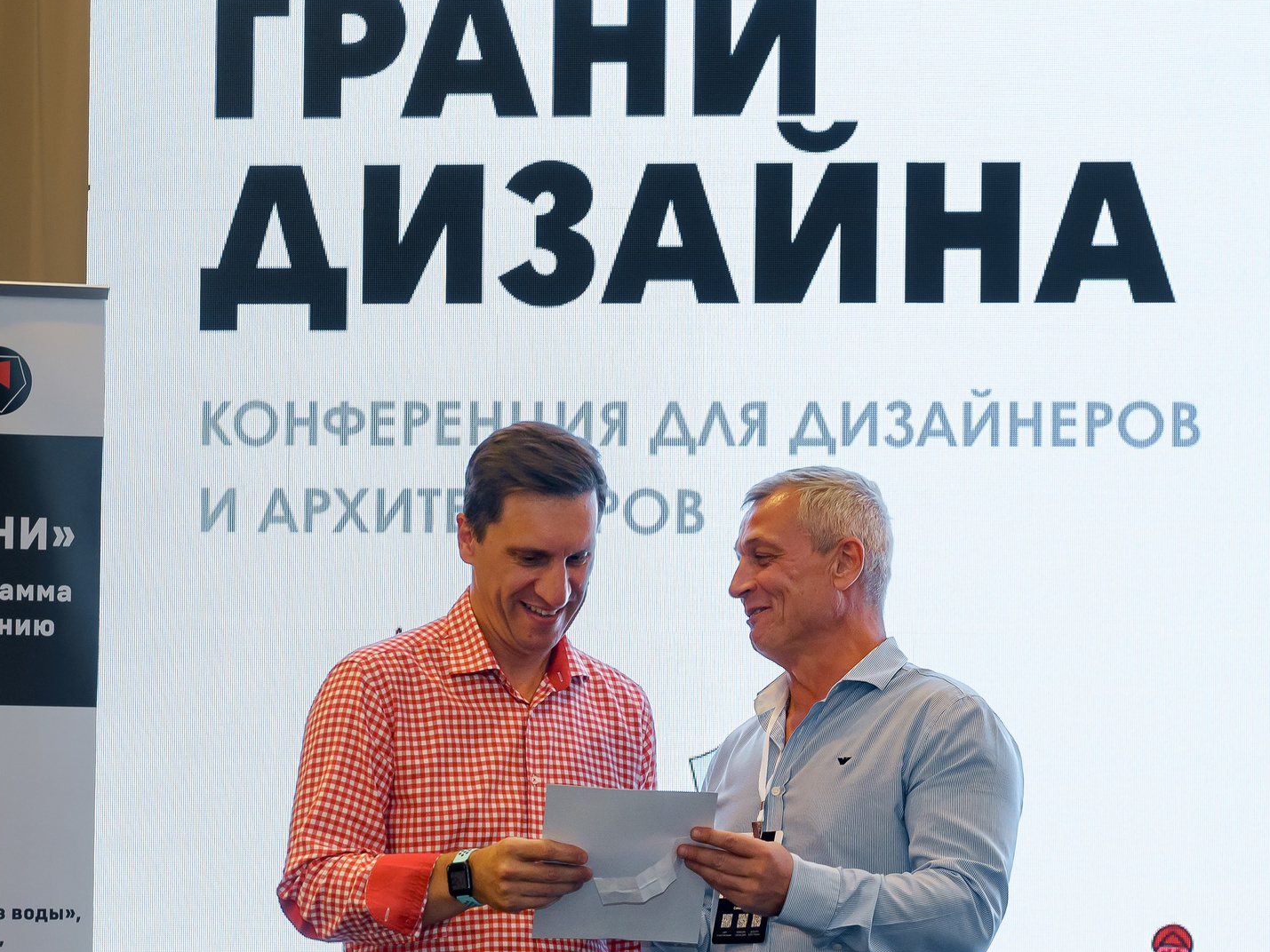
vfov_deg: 10.4
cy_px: 653
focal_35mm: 143
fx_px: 5247
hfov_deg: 13.8
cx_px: 946
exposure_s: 1/125
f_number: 4
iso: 1000
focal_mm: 83
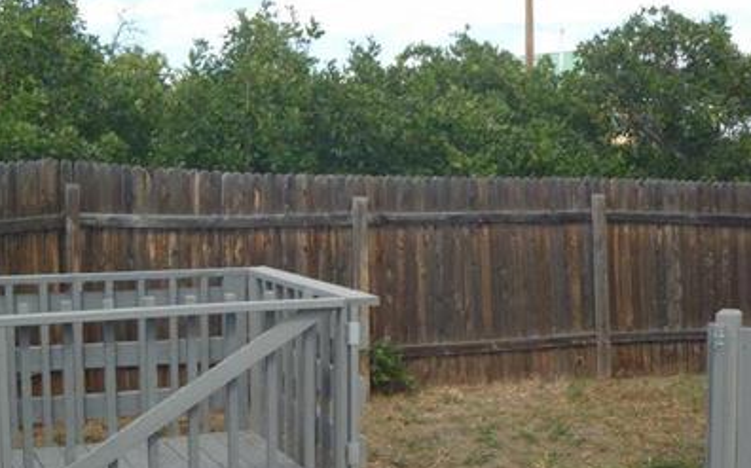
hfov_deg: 34.0
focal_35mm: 60
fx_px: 1227
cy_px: 296
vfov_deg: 21.6
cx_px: 315
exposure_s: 1/250
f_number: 3.5
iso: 80
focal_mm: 6.3
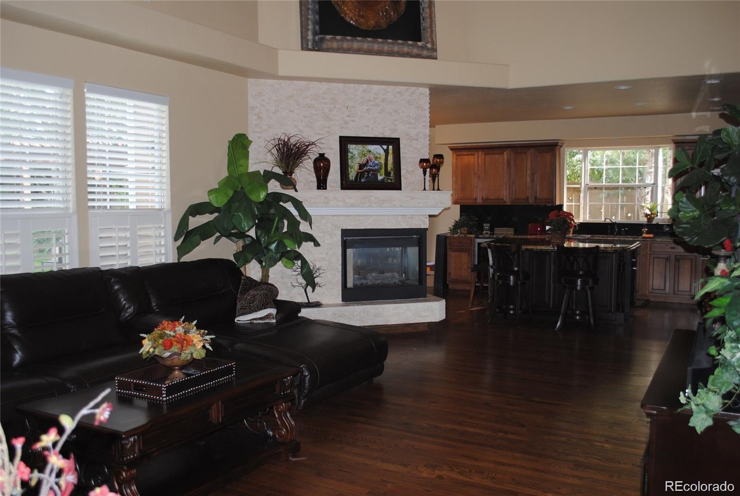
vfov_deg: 40.1
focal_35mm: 33
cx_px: 370
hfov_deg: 57.1
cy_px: 248
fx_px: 680
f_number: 3.8
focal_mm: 22
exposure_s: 1/60
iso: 200
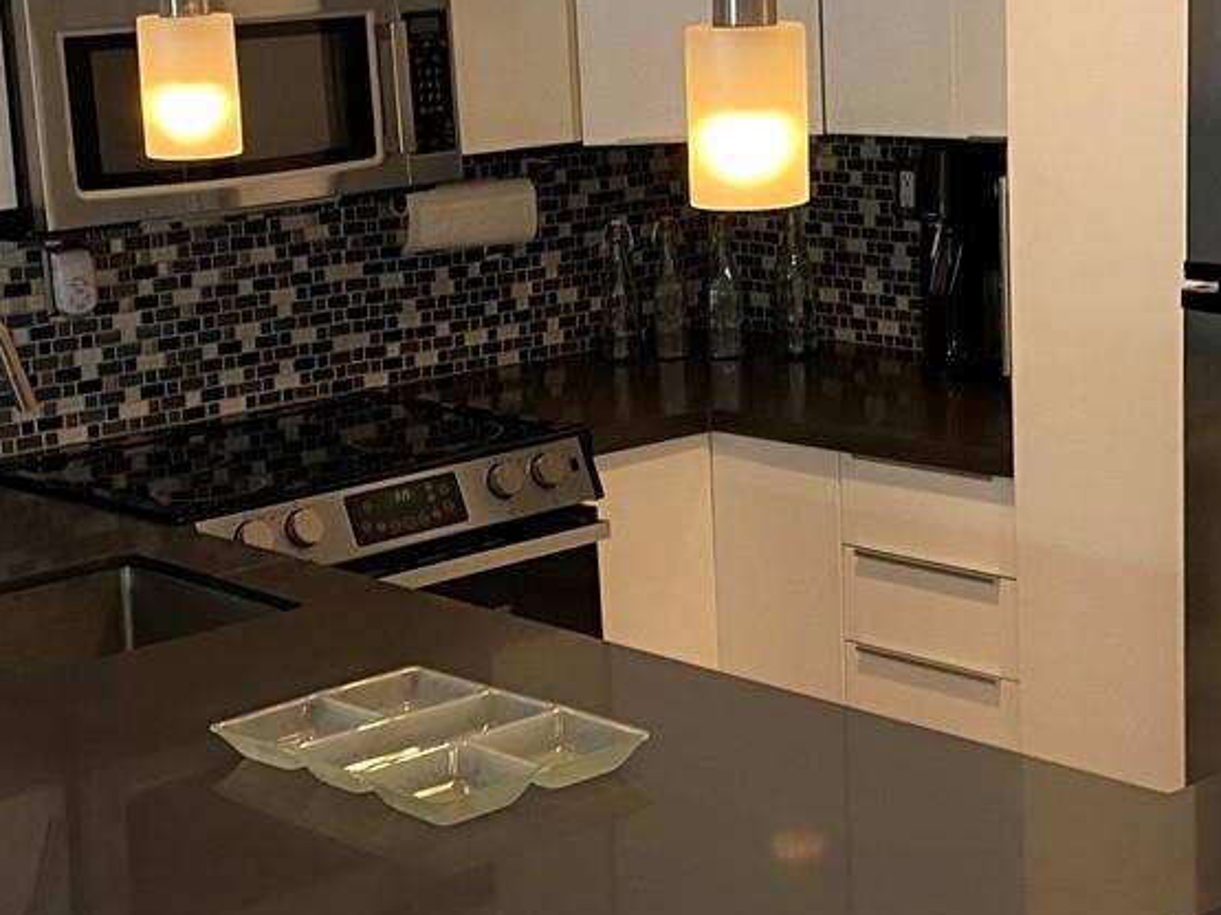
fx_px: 2645
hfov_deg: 26.0
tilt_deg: -11.8
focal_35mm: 75
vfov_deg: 19.6
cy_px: 453
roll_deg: +2.2
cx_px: 664
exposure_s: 1/60
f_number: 1.8
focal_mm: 4.25
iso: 80
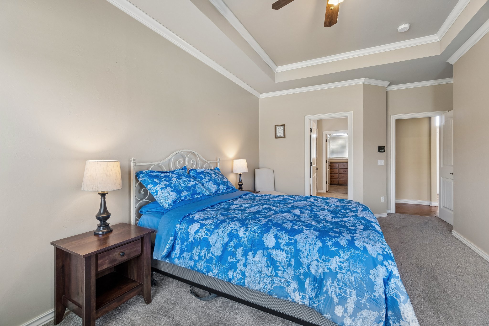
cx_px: 244
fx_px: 204
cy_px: 163
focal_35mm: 15
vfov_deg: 77.3
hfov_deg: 100.4
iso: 200
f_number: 6.3
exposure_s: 1/40
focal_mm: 10
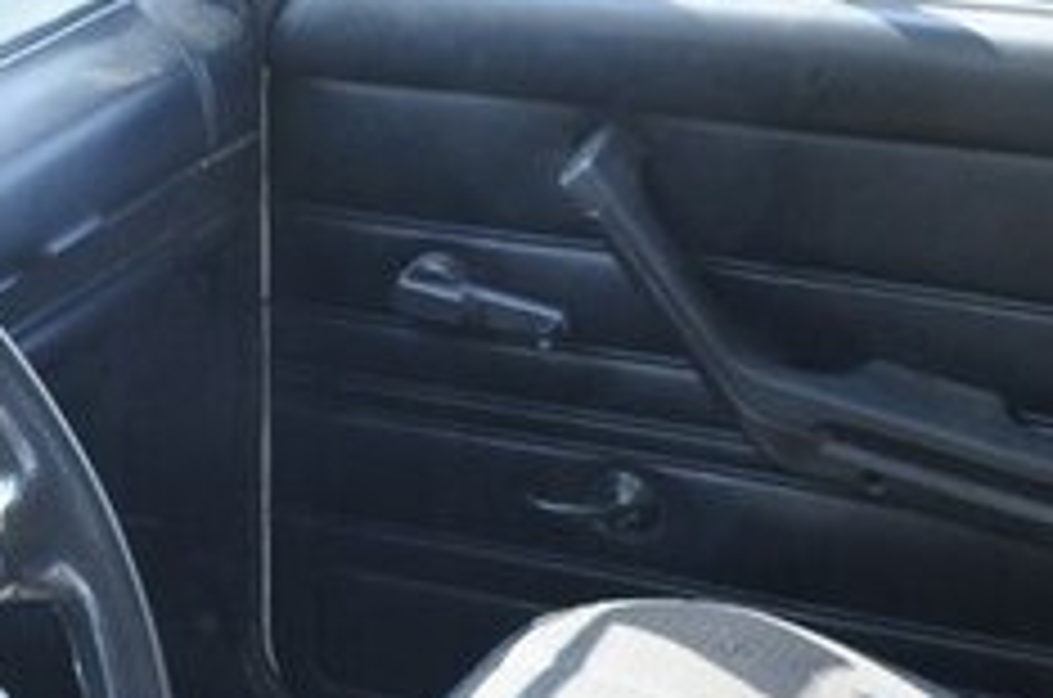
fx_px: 3211
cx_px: -112
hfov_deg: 17.9
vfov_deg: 12.2
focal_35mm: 110
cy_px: 811
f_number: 8
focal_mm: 26
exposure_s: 1/60
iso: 800
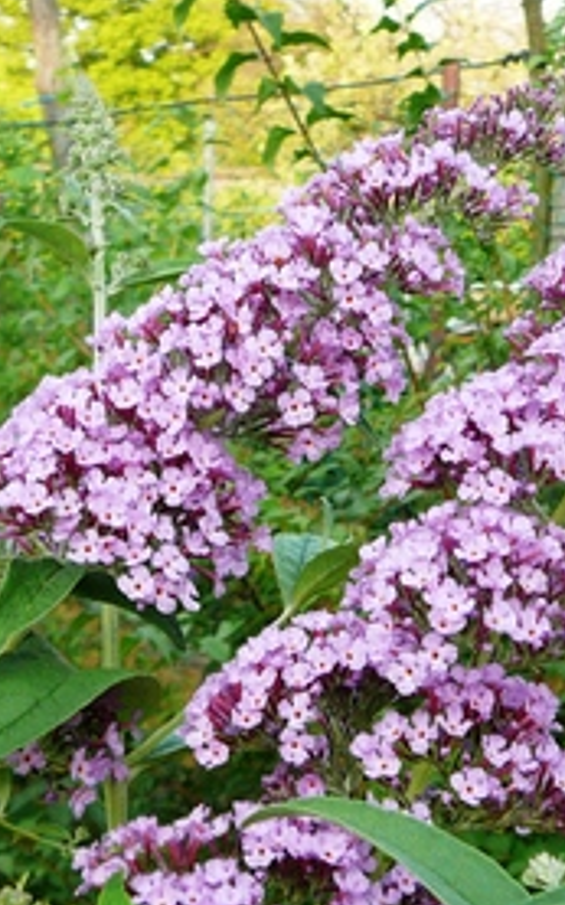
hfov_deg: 21.7
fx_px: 1454
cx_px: 464
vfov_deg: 34.6
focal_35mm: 59
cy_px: 444
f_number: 2.8
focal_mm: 5.2
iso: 80
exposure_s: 1/125
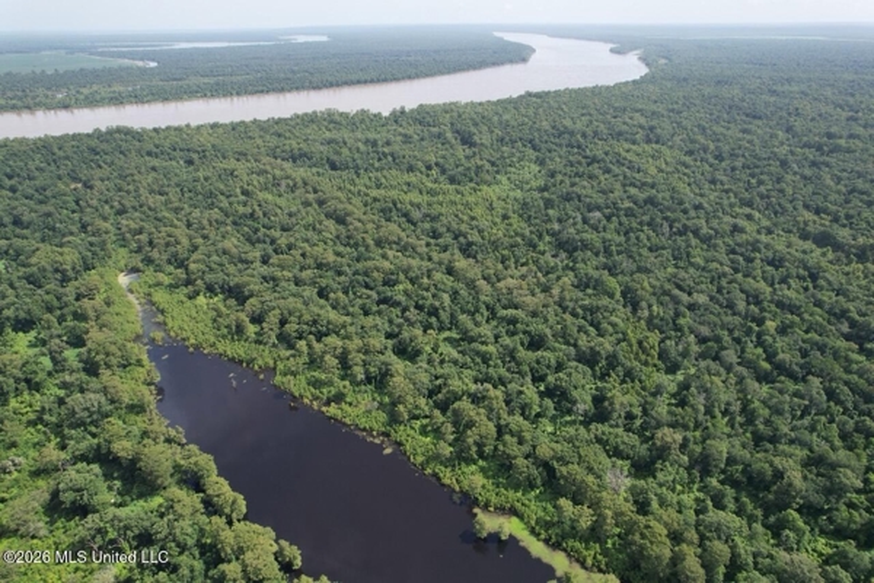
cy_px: 292
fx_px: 534
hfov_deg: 78.6
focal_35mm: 22
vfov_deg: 57.2
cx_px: 437
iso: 130
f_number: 2.8
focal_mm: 8.38
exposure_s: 1/1250
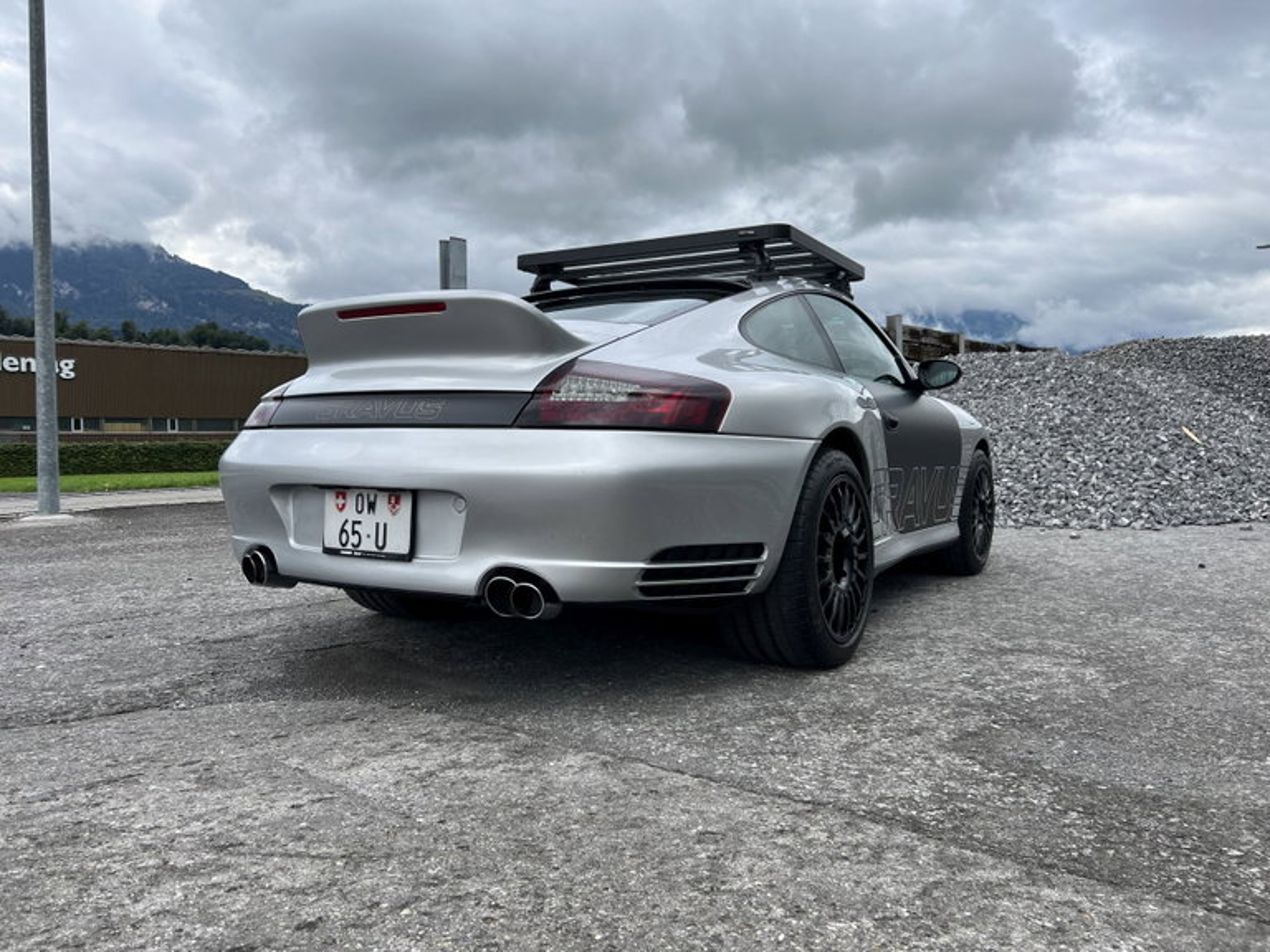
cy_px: 476
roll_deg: +1.1
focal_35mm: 26
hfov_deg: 67.3
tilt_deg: -1.1
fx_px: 954
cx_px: 635
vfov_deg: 53.1
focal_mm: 5.7
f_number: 1.5
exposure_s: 1/2123
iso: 50
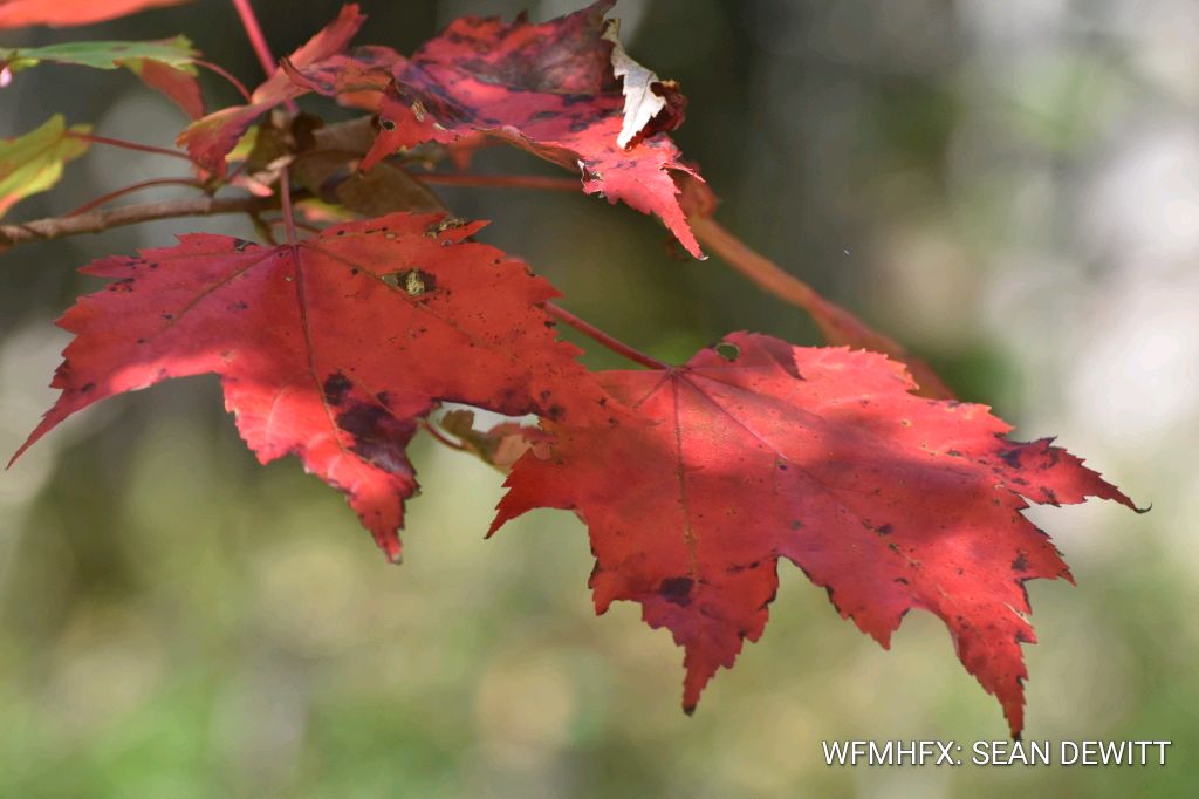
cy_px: 400
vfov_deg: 7.3
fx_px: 6242
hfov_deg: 11.0
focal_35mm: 188
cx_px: 600
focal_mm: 125
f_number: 5.6
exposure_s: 1/400
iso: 500
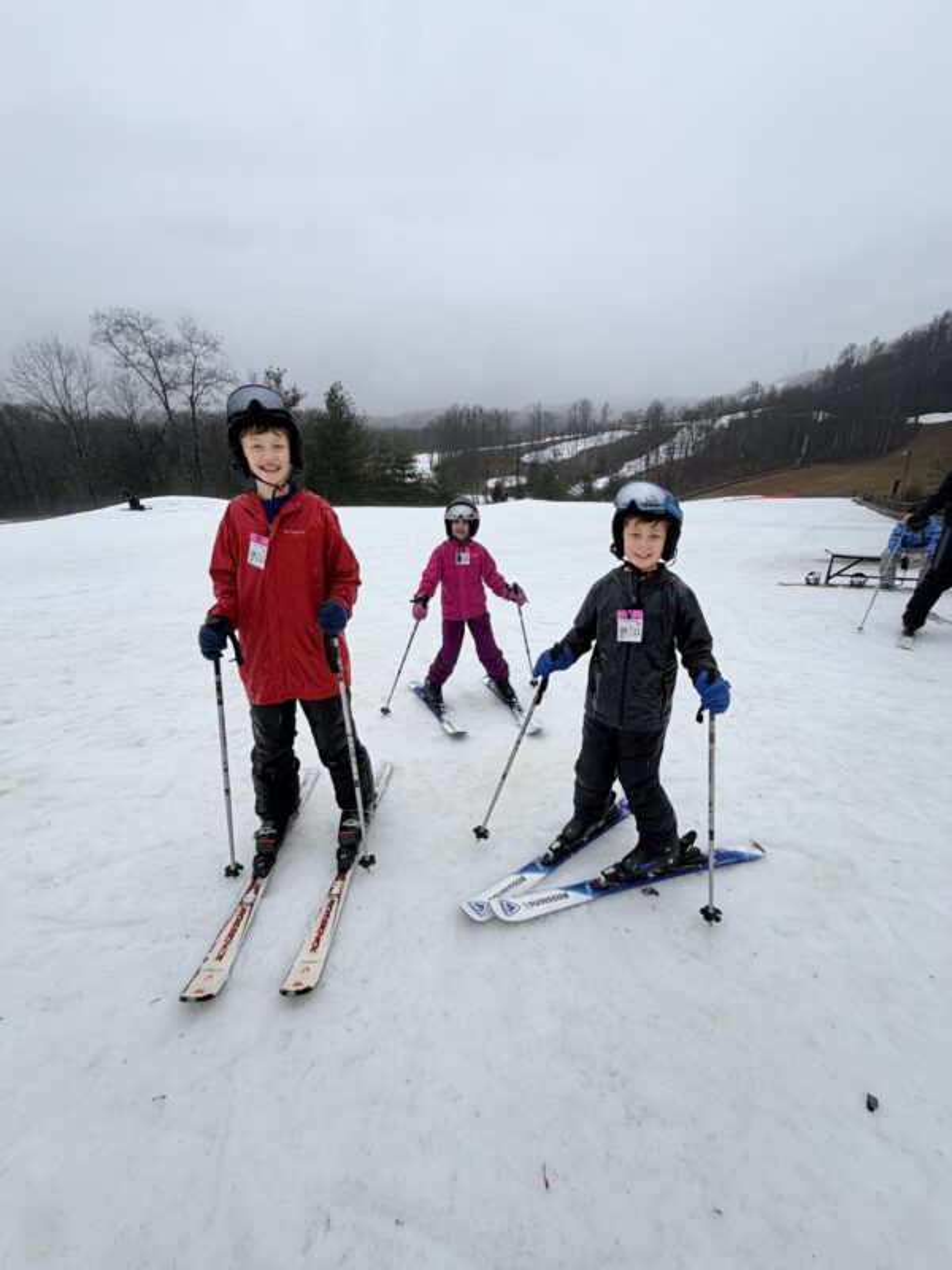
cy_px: 635
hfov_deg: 85.7
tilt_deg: -17.3
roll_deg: +1.2
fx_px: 513
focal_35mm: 14
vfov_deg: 102.1
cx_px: 476
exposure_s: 1/522
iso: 40
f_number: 2.2
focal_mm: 2.22
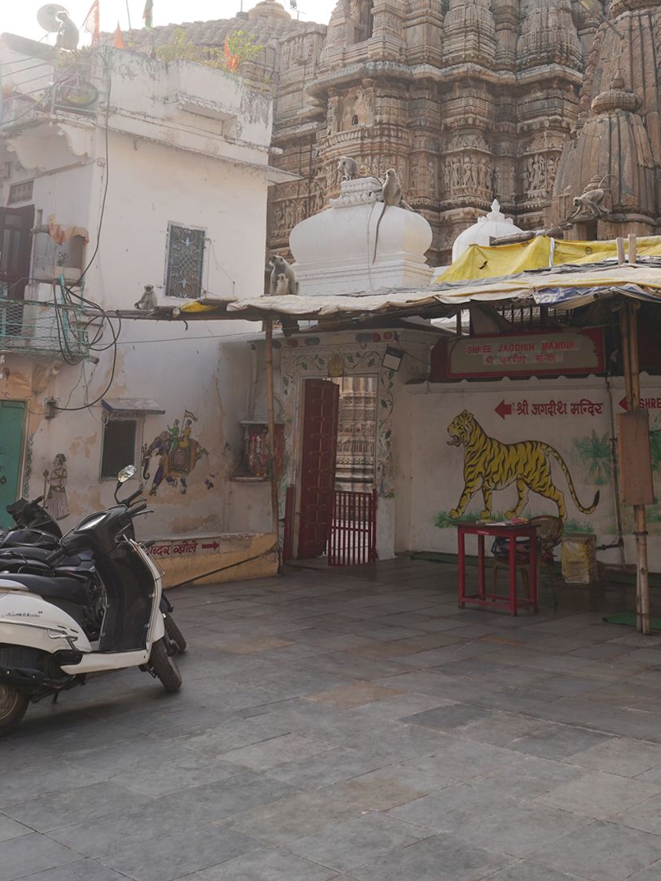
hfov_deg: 33.5
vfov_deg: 41.8
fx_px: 1095
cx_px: 401
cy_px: 167
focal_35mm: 43
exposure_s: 1/100
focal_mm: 24
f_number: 13
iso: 100
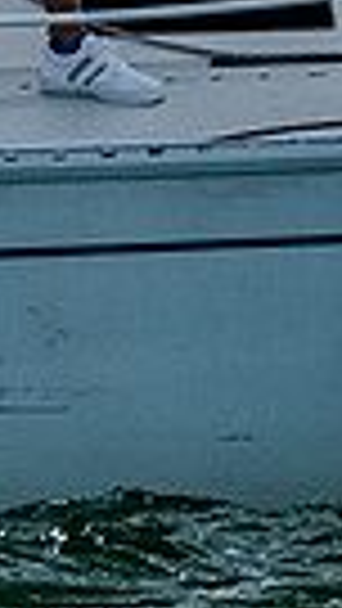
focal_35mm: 1370
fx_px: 22073
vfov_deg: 1.6
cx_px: -767
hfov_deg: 0.9
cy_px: -271
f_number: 8
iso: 500
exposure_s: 1/2000
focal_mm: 240
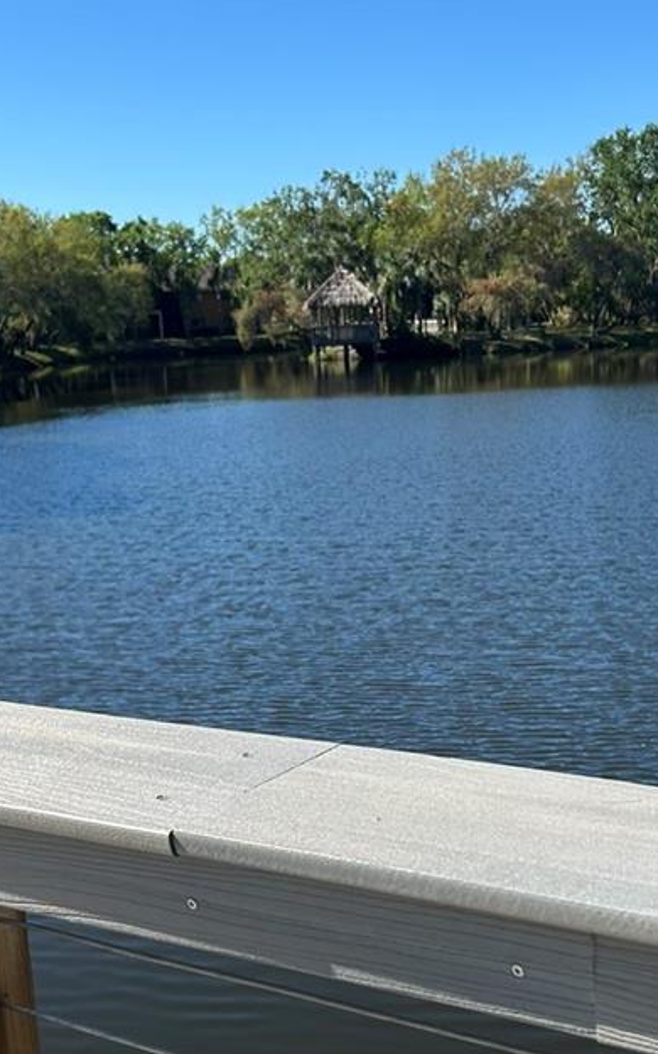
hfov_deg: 24.4
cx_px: 373
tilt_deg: -12.2
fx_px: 1521
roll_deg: +2.7
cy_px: 664
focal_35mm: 53
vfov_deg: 37.9
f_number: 1.5
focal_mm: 5.7
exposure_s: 1/3165
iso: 50
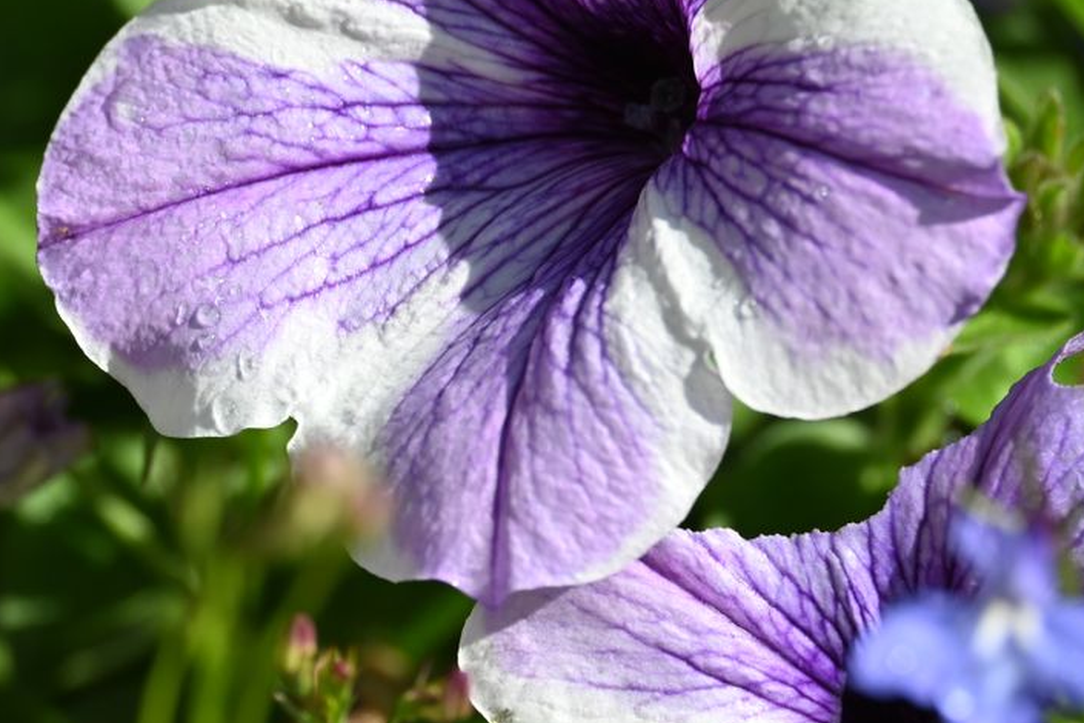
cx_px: 252
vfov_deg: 2.2
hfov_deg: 3.2
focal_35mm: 638
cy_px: 178
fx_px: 19209
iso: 200
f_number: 8
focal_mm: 250
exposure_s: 1/640
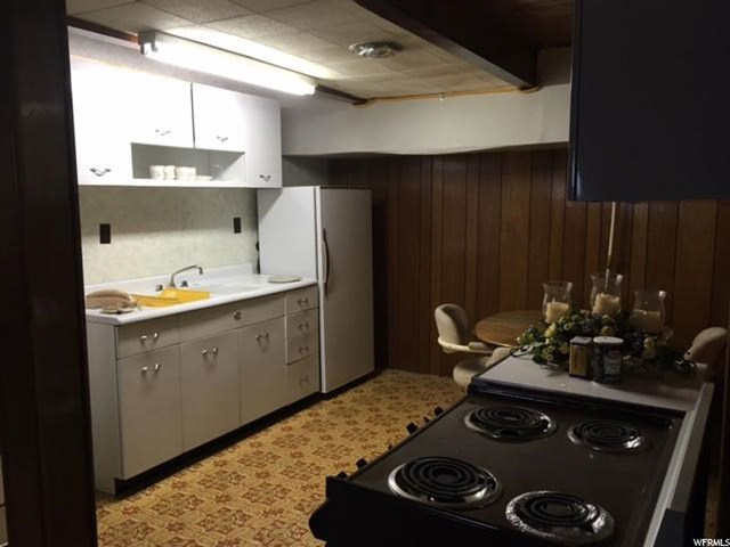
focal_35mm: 29
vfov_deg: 48.2
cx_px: 365
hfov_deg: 61.7
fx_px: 612
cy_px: 274
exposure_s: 1/30
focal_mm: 4.15
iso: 80
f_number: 2.2
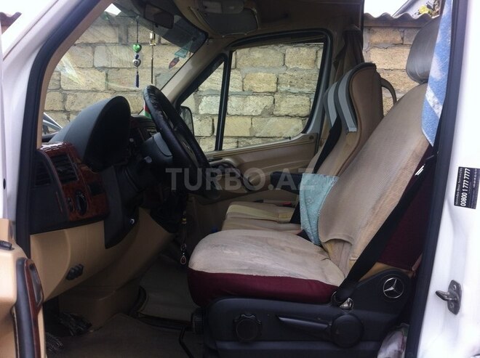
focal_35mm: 35
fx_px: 485
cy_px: 179
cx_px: 240
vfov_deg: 40.6
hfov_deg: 52.7
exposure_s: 1/142
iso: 80
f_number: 2.8
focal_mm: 3.85
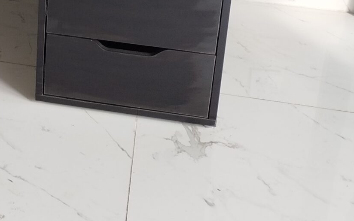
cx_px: -52
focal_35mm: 79
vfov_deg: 15.5
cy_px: -93
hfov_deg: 24.1
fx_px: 762
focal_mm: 5.31
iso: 64
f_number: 1.7
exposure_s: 1/50
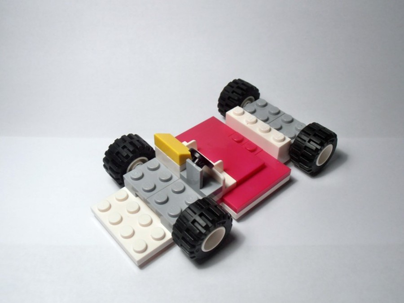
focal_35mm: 37
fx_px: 432
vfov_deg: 38.7
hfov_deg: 50.1
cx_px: 202
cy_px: 152
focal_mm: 6.61
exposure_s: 1/80
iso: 80
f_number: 3.9
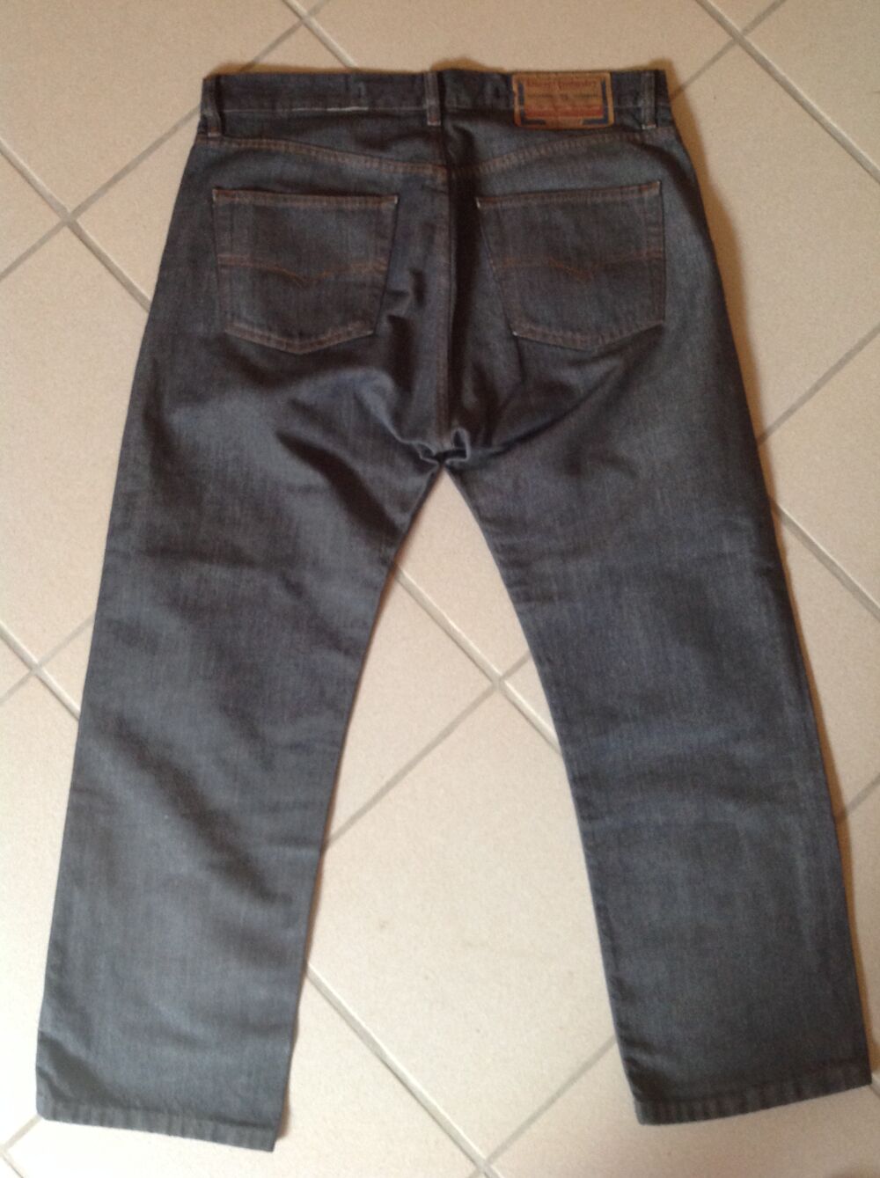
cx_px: 440
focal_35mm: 35
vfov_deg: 52.7
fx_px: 1190
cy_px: 589
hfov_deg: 40.6
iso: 200
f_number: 2.4
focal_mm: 4.28
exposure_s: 1/15
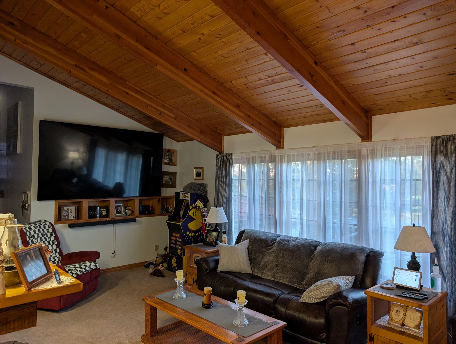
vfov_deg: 56.9
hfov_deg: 71.5
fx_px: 317
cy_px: 172
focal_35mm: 24
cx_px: 228
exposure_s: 1/23.8
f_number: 1.68
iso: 93
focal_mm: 6.9
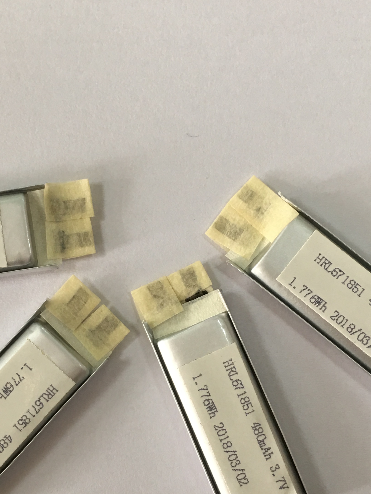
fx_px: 772
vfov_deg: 35.5
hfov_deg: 27.0
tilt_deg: -85.1
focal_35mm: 54
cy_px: 273
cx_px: 143
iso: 32
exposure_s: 1/33
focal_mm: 4.15
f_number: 2.2
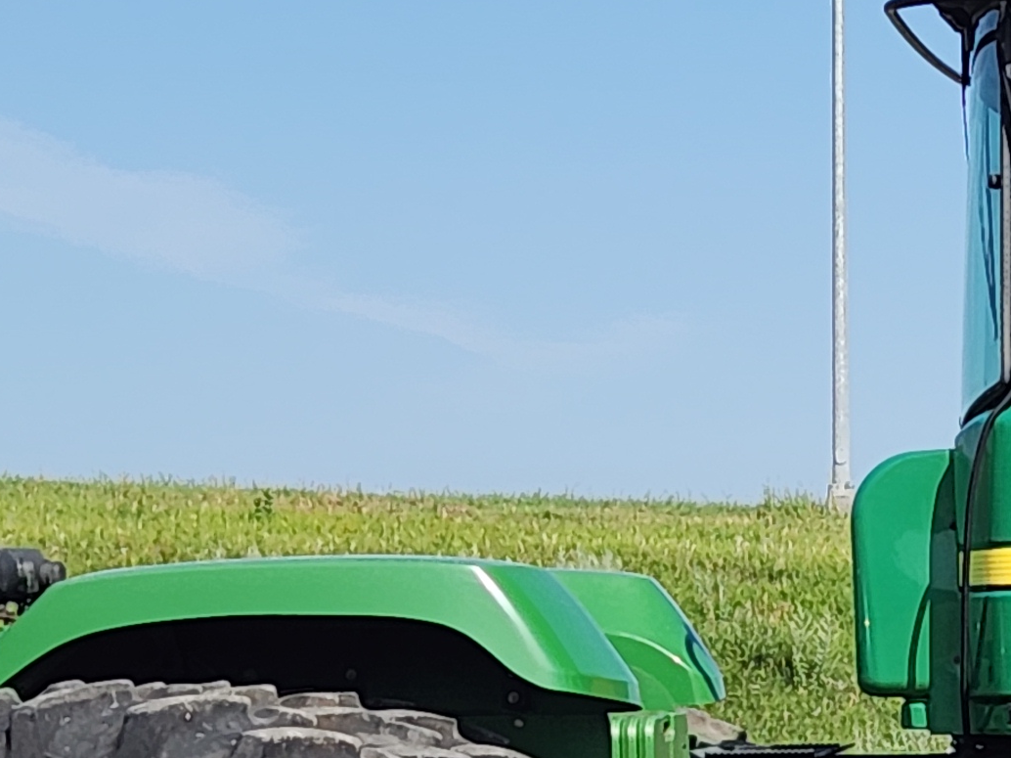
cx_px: 1223
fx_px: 2599
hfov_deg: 20.5
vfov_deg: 16.0
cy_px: 890
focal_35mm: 89
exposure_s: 1/1770
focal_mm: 5.4
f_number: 1.8
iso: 20
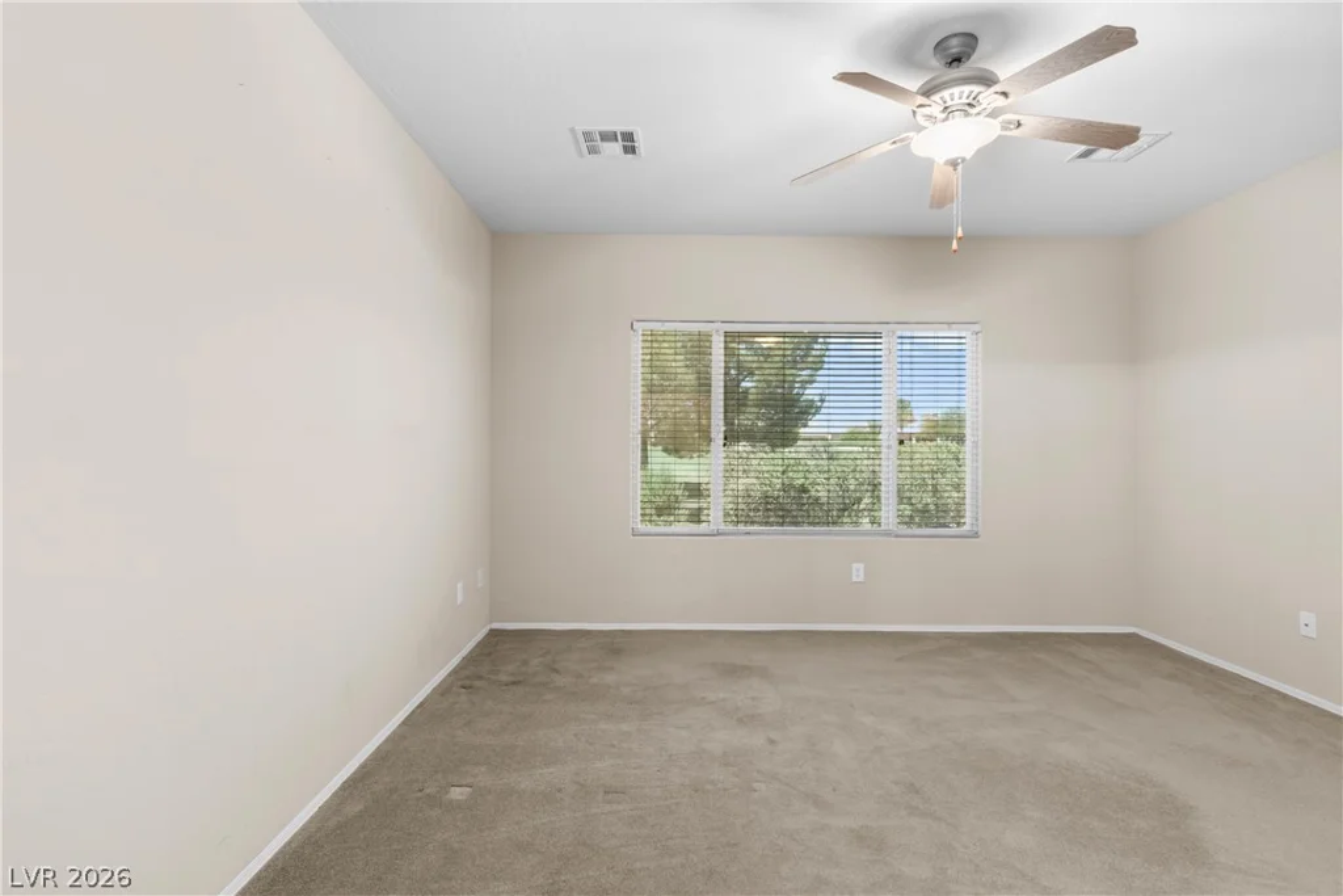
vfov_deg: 70.5
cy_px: 448
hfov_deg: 93.3
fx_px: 634
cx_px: 672
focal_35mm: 17
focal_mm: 17
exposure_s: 1/8
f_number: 8
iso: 400
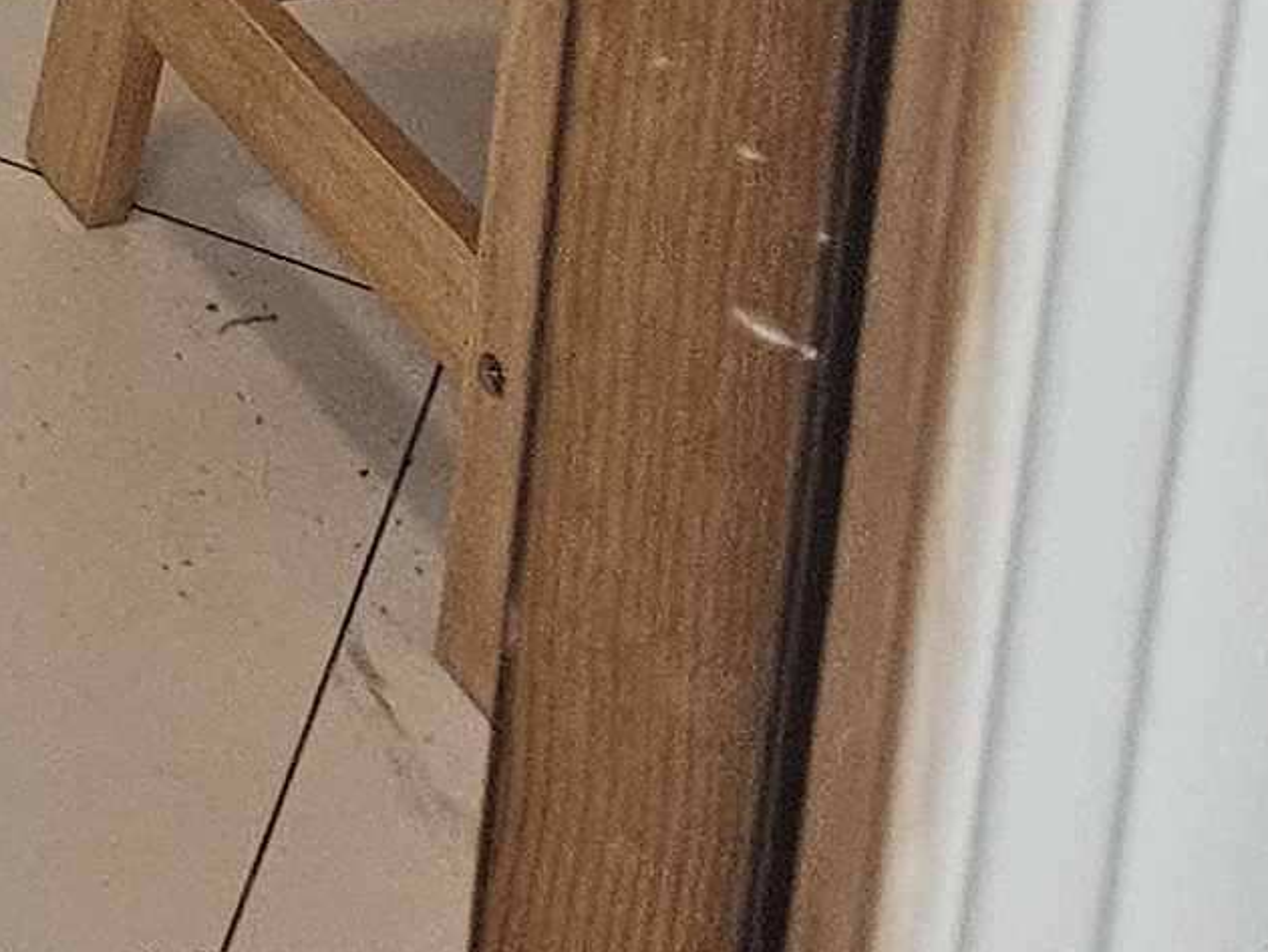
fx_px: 5350
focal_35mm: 146
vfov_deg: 8.3
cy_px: -2063
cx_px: -1662
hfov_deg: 11.4
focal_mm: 5.4
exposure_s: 1/120
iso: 400
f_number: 1.8
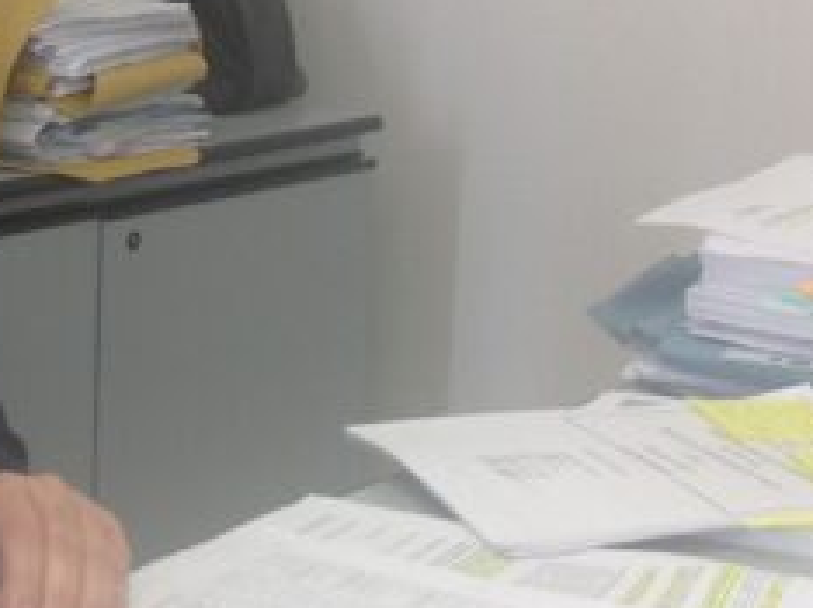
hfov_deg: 16.3
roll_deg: -0.7
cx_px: -219
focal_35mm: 115
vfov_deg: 12.8
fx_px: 2698
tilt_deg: -9.2
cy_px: 146
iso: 64
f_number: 2.4
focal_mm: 4.28
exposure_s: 1/50
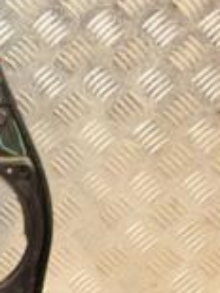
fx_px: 1044
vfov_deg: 16.0
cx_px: -275
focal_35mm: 123
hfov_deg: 10.6
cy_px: 129
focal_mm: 22
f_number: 5
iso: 800
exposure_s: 1/100
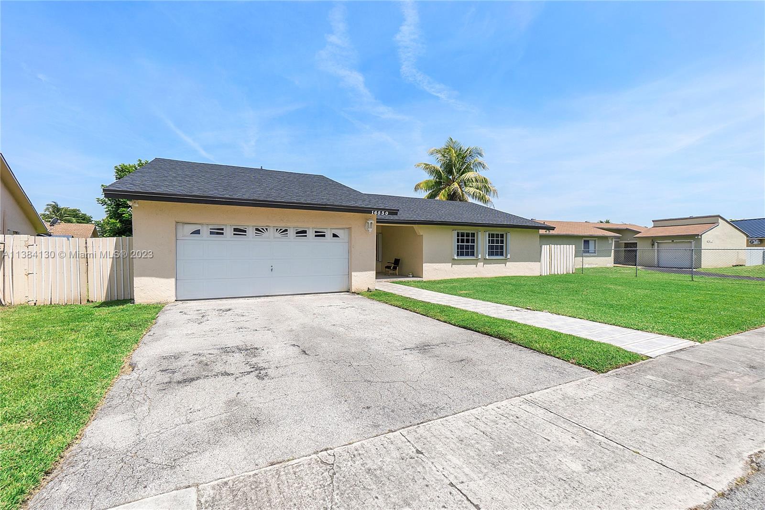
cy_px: 255
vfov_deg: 77.3
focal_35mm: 15
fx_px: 319
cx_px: 382
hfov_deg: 100.4
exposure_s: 1/400
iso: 200
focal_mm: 10
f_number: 10
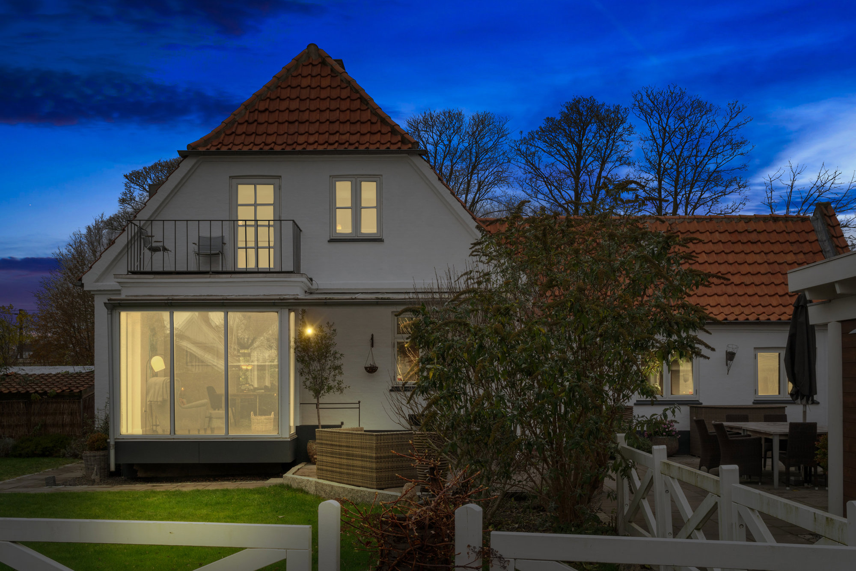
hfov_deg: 49.6
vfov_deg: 34.2
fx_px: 927
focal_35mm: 39
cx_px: 428
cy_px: 286
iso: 200
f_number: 10
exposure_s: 1/40
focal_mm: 26
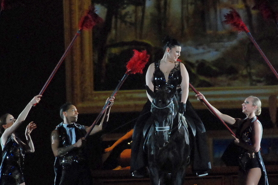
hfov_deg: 8.3
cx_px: 181
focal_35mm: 247
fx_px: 1905
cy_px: 113
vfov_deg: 5.6
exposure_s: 1/160
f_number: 5.6
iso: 1600
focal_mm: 105
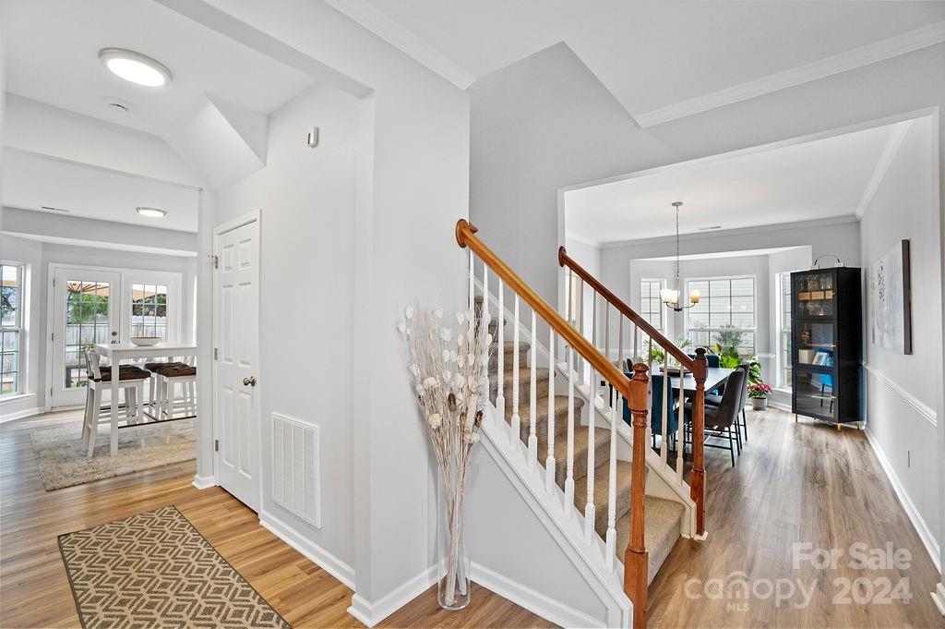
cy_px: 314
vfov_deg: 77.2
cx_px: 472
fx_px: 393
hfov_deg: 100.4
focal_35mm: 15
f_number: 4
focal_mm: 10
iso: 800
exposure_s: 1/30
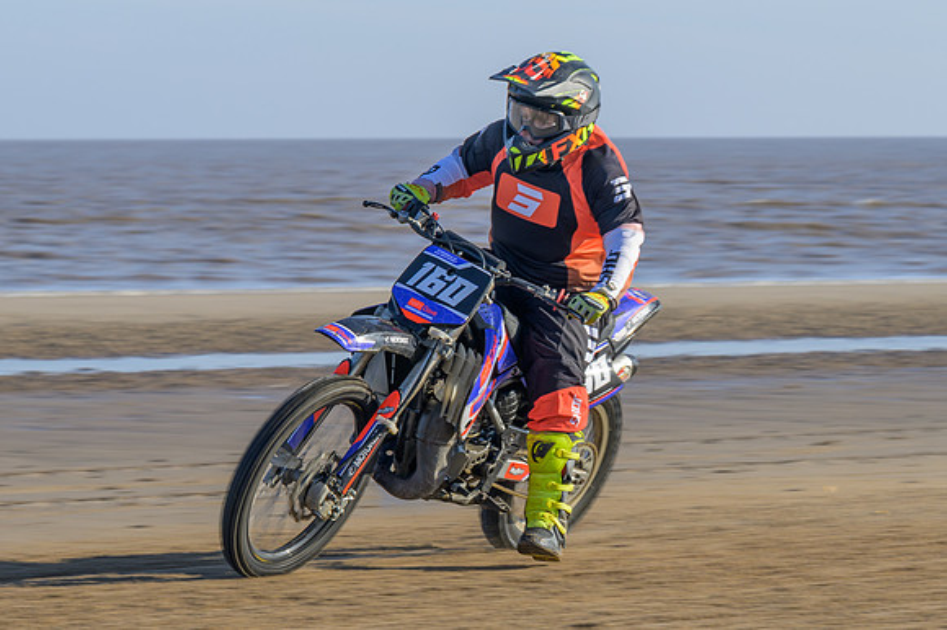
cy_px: 348
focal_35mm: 191
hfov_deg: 10.8
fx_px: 5019
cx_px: 356
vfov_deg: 7.2
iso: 72
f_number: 8
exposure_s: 1/200
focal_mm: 95
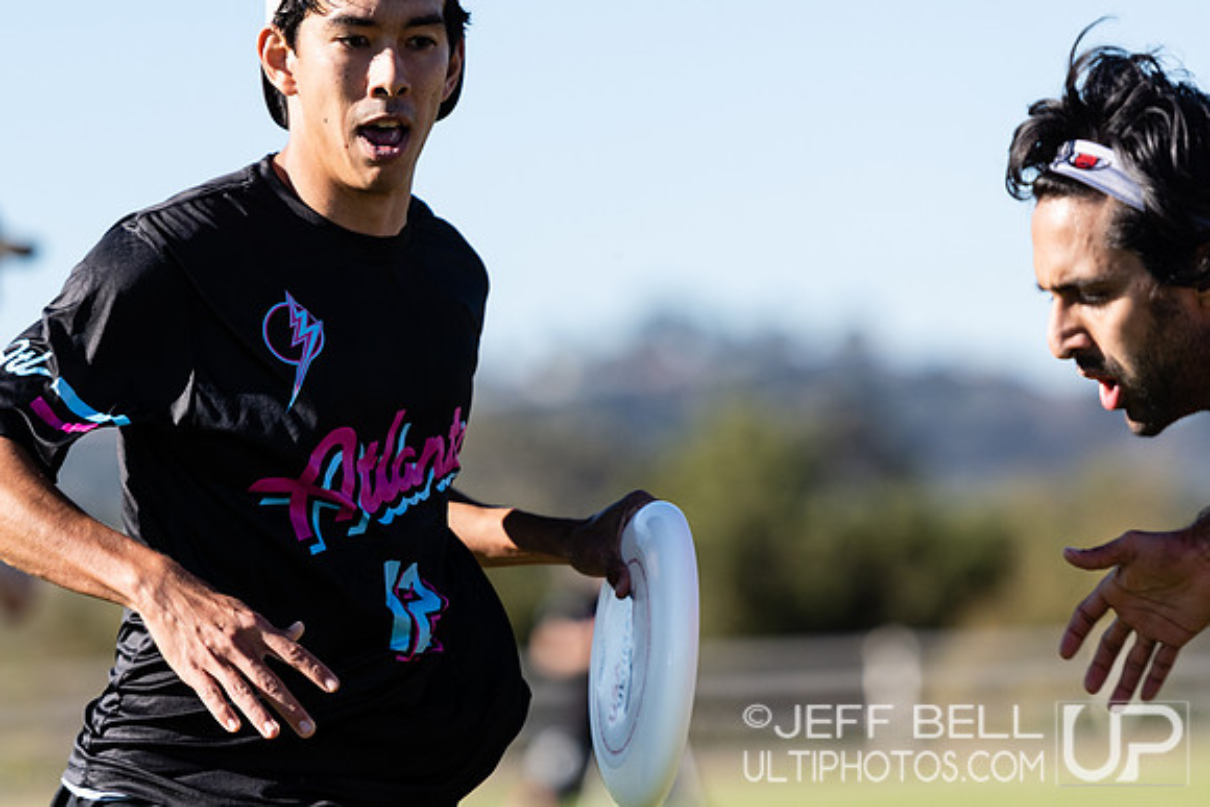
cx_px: 605
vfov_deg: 5.4
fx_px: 8572
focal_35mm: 255
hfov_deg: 8.1
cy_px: 404
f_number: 2.8
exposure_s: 1/4000
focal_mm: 170
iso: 200
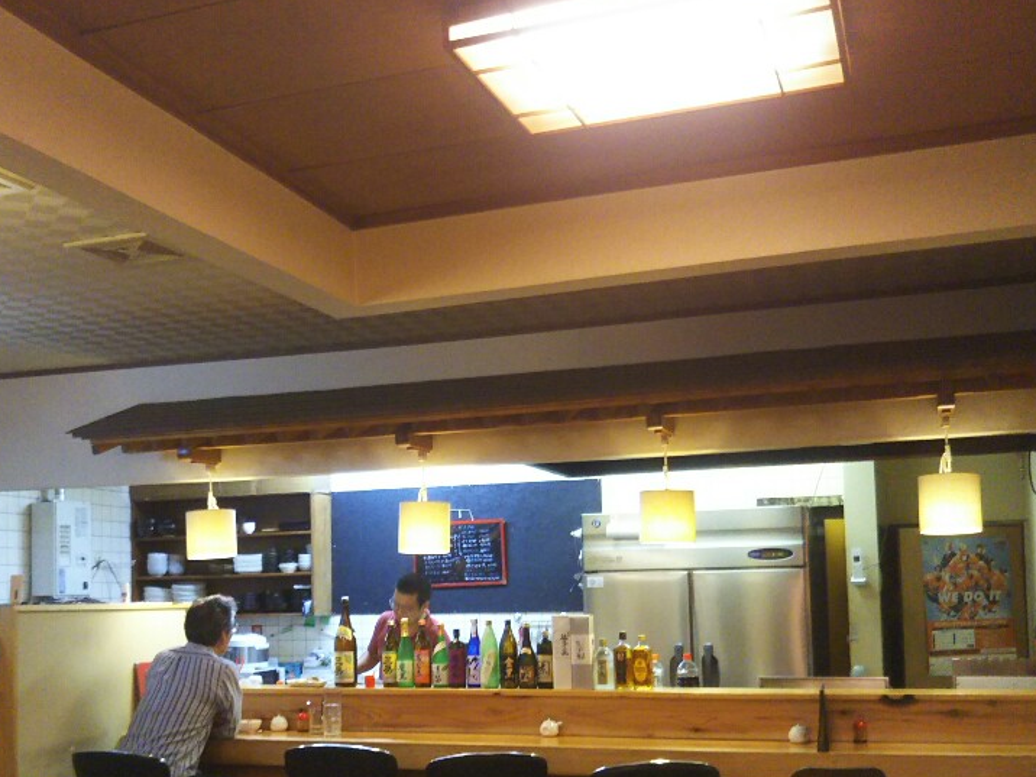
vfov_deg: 34.8
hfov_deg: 45.7
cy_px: 514
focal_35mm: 41
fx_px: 1227
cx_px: 455
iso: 200
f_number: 2.2
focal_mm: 4
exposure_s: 1/30
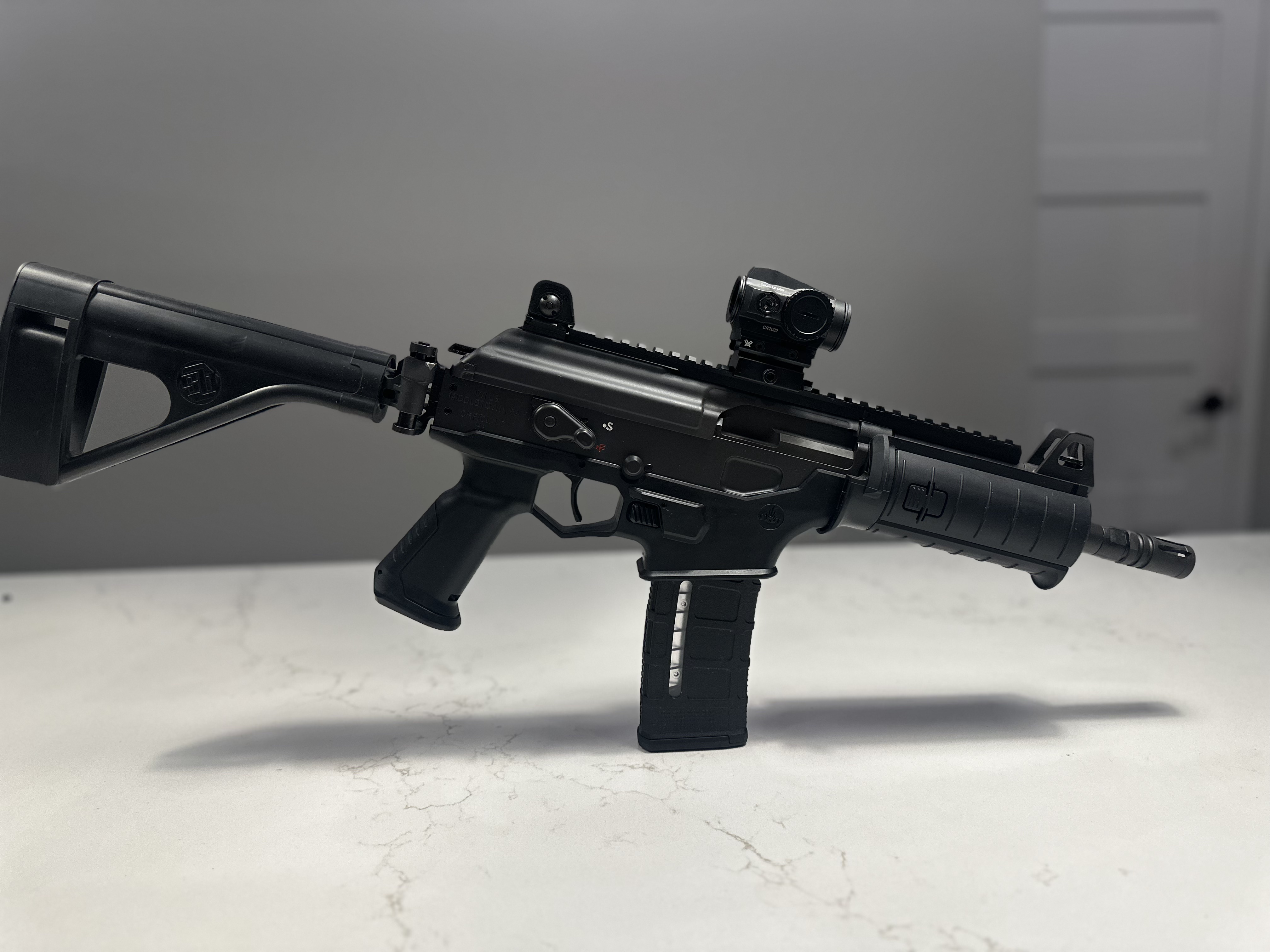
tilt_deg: -9.3
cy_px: 476
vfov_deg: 56.8
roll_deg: +1.1
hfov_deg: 71.6
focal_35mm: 24
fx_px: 881
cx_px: 635
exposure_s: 1/120
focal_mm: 6.86
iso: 200
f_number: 1.78
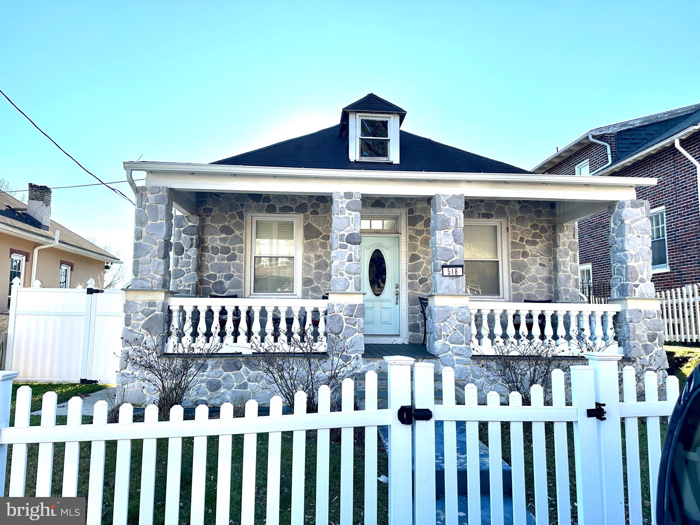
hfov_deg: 71.6
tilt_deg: +6.7
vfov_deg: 56.8
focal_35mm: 24
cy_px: 262
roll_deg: +0.2
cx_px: 350
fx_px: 485
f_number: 1.78
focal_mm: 6.86
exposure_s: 1/3247
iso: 80
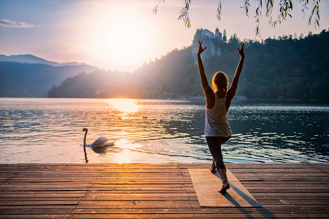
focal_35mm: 35
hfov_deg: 54.4
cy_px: 110
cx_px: 164
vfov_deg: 37.9
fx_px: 320
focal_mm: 35
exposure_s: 1/320
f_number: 2.8
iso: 100
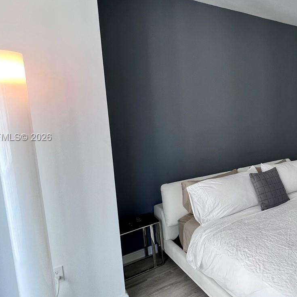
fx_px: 243
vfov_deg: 62.9
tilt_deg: -5.5
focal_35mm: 25
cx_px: 249
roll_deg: +3.2
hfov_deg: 56.9
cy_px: 138
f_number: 1.8
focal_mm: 1.57
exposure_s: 1/120
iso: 64
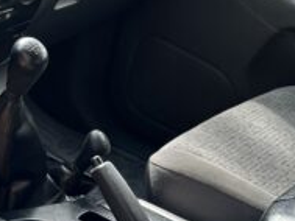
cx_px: -76
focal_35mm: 101
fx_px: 861
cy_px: 37
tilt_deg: -22.7
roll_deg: -0.9
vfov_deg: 14.6
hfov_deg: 18.3
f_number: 1.78
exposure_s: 1/121
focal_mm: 6.86
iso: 80
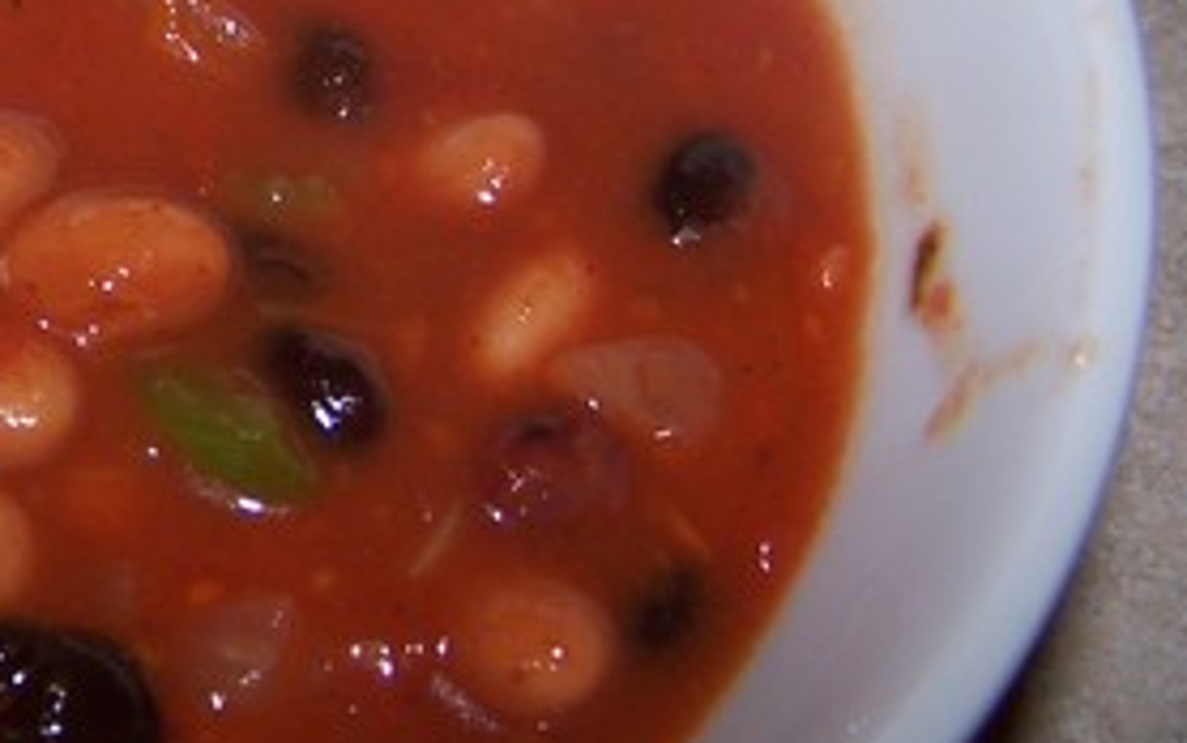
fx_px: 2880
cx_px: -102
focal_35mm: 89
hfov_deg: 22.1
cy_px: 220
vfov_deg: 14.7
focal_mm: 6.3
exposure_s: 1/60
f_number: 2.8
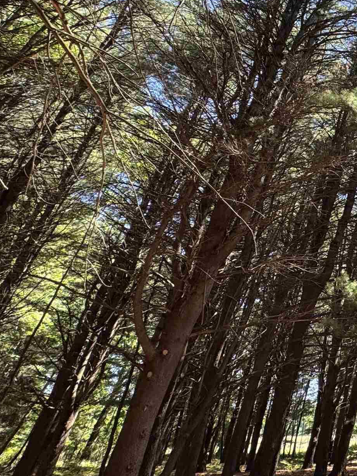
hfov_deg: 28.5
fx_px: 481
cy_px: 100
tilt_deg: +34.9
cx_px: 521
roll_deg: +2.3
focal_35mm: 35
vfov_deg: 49.7
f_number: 2.2
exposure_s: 1/260
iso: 40
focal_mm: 2.22
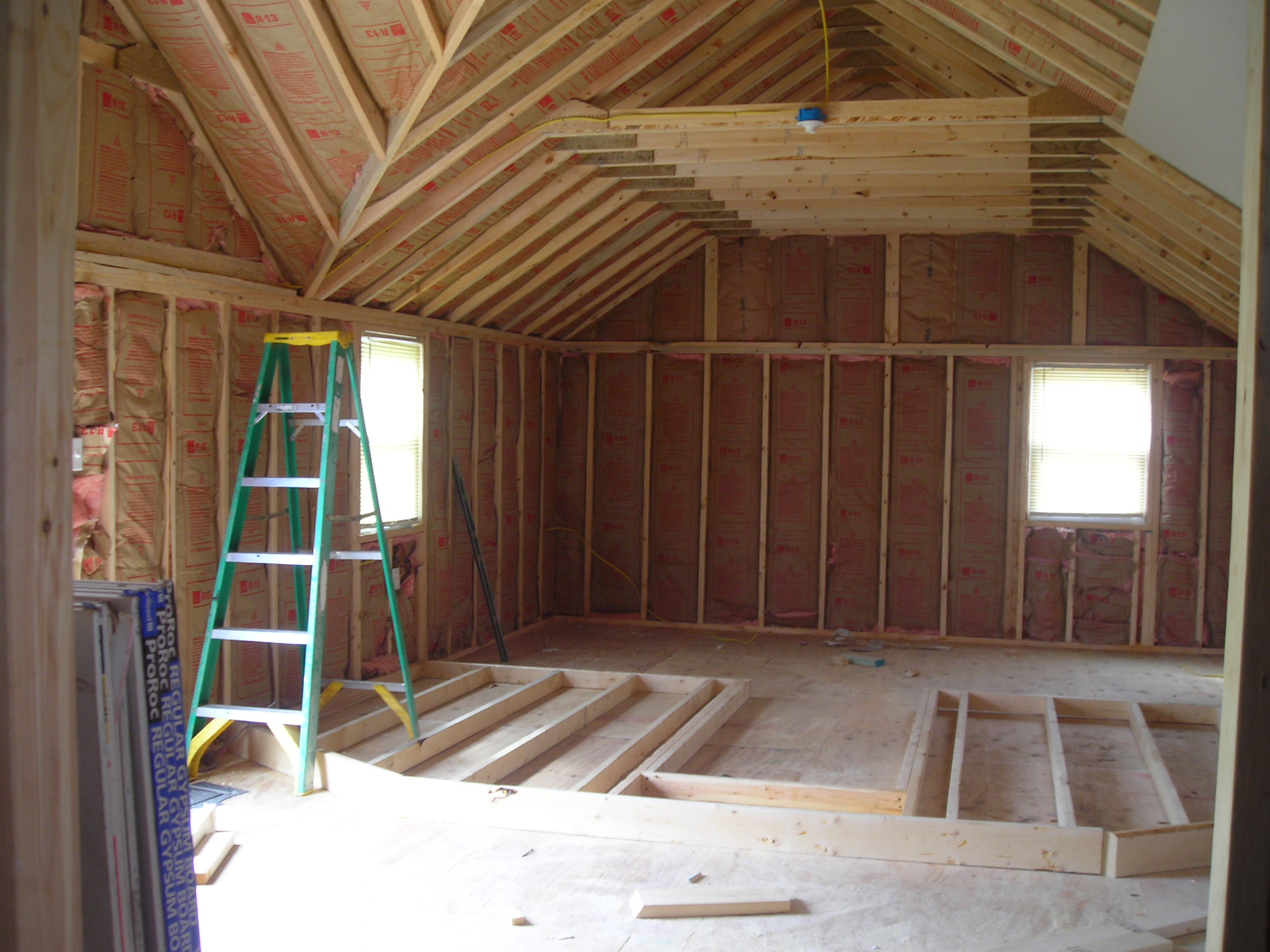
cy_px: 476
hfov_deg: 49.0
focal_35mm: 38
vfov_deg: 37.7
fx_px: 1394
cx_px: 635
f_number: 3.2
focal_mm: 6.3
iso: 50
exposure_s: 1/8.1
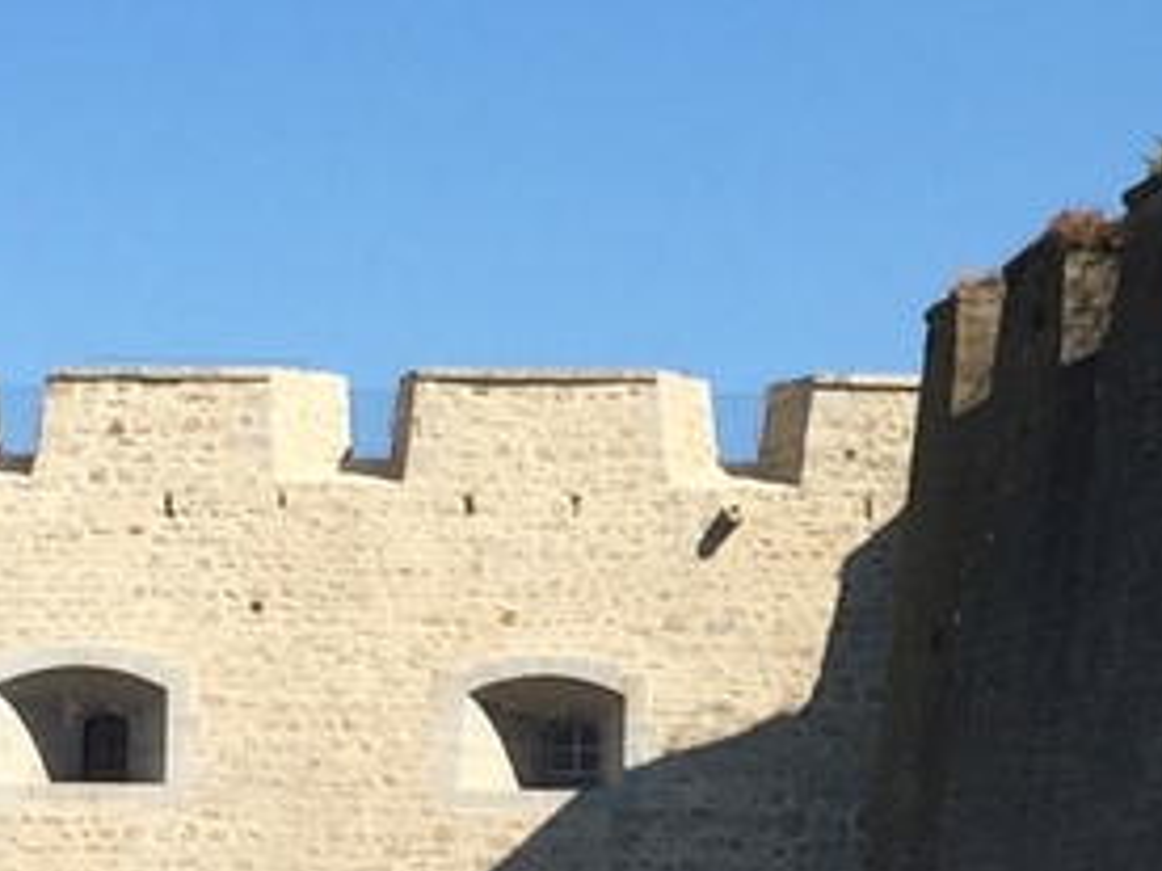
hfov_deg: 11.6
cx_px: 1162
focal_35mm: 168
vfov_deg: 8.8
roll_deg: -1.9
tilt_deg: +7.4
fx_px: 5639
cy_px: 501
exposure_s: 1/2198
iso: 32
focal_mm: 4.15
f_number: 2.2
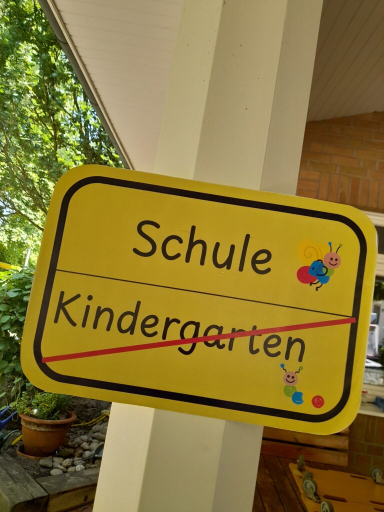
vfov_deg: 69.4
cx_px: 192
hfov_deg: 54.9
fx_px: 370
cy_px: 256
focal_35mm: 25
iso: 20
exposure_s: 1/50
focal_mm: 4.6
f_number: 2
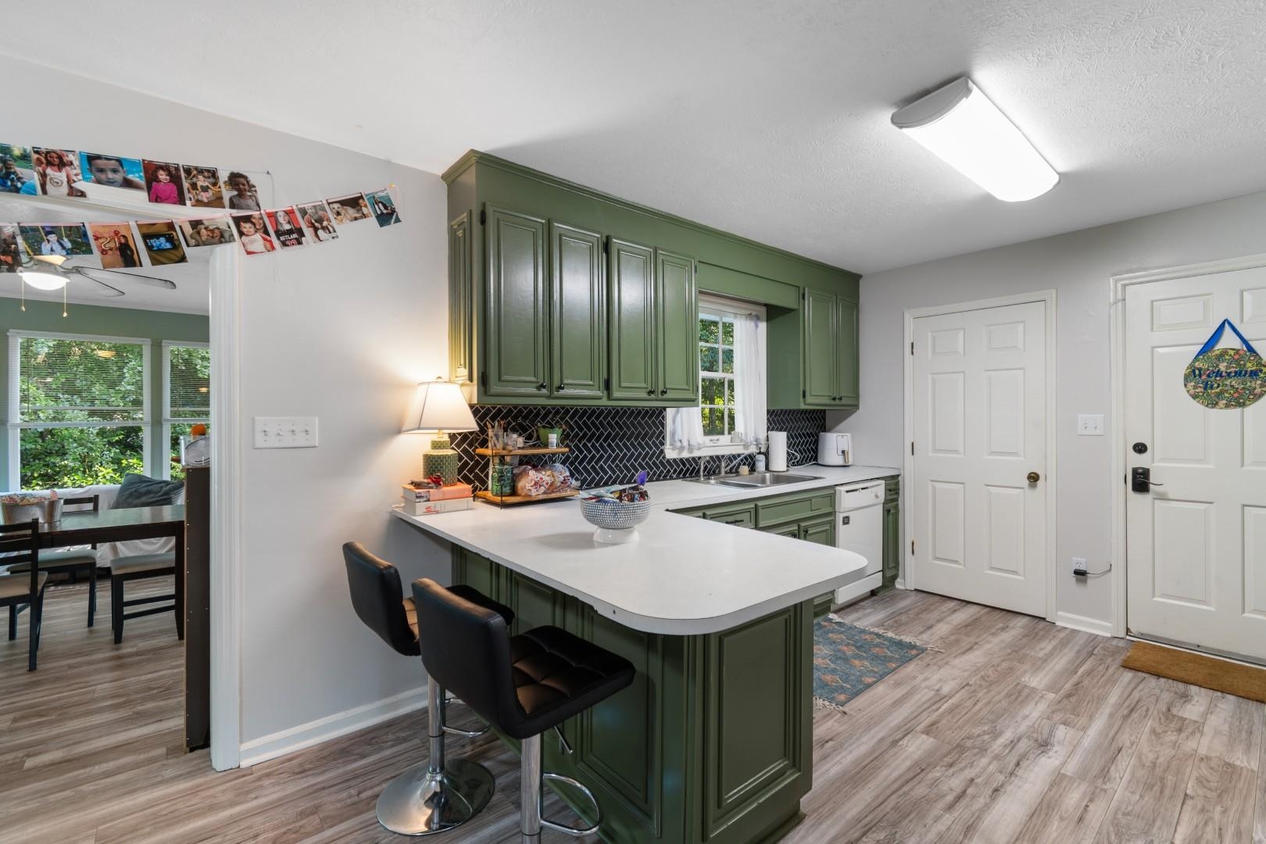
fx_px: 527
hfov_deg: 100.4
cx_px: 633
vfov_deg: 77.3
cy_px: 422
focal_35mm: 15
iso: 100
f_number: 4.5
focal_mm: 10
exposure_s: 1/8
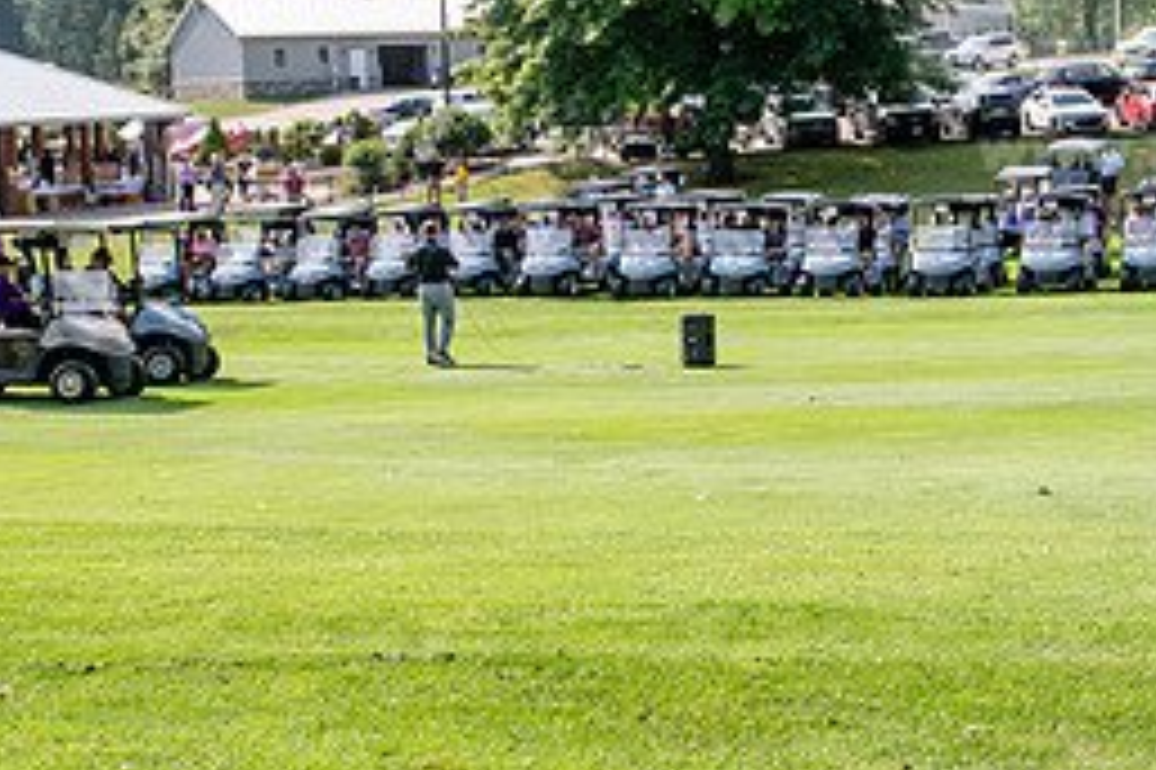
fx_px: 1957
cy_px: 245
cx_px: 774
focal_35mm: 61
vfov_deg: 22.1
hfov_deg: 32.6
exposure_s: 1/640
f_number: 3.5
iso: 80
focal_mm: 27
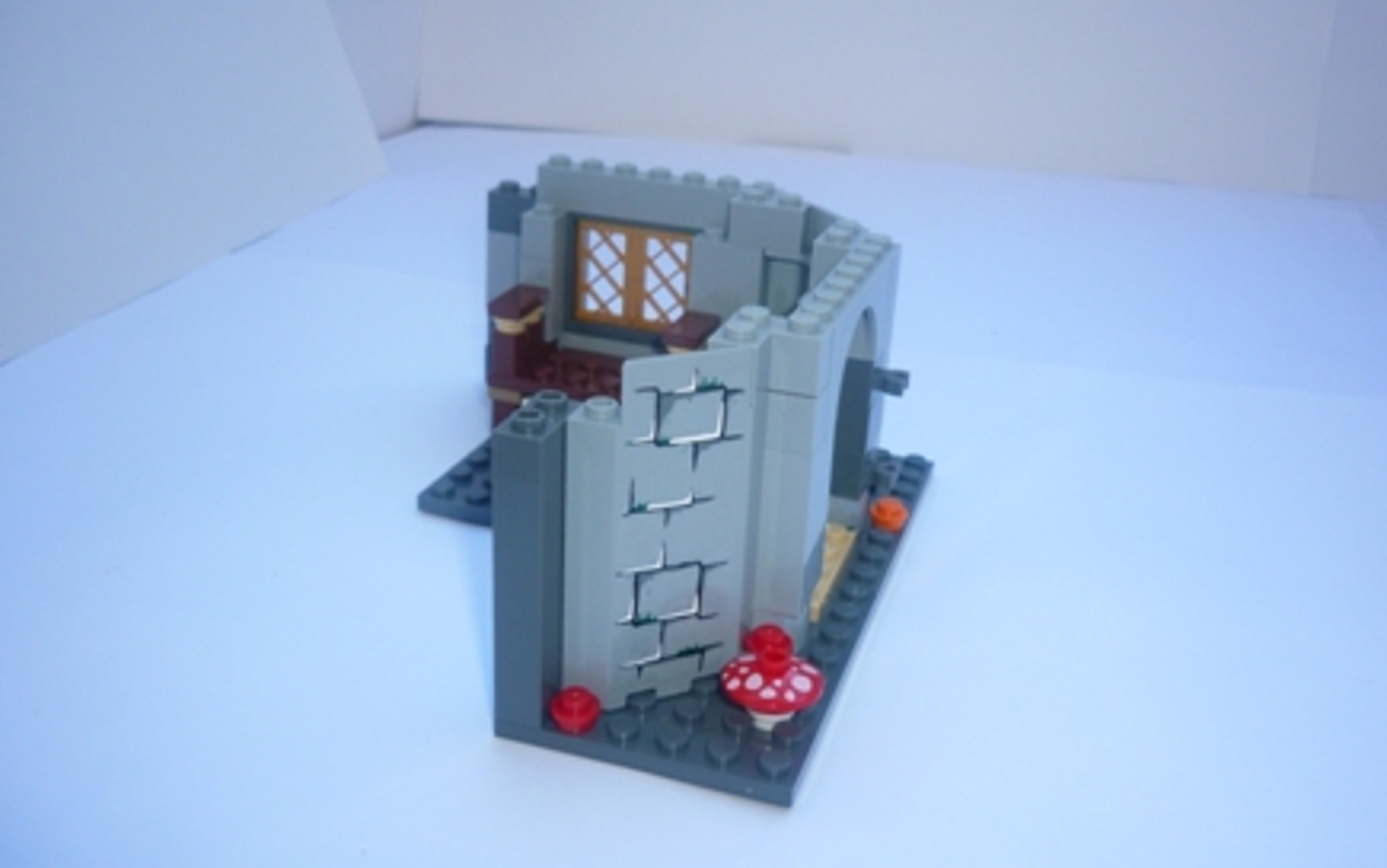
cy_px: 341
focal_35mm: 36
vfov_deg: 35.2
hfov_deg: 54.0
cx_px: 711
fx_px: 1361
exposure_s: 1/125
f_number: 2.8
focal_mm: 5.5
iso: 100
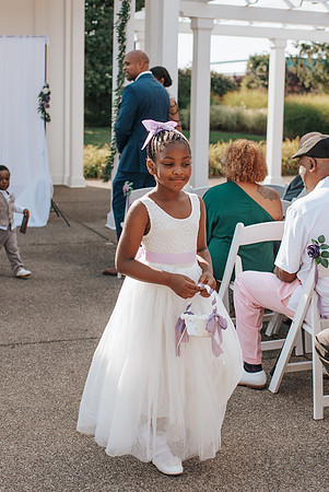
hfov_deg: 23.4
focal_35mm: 58
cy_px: 220
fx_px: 794
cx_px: 162
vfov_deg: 34.4
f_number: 2.8
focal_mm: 35
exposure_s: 1/1250
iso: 110
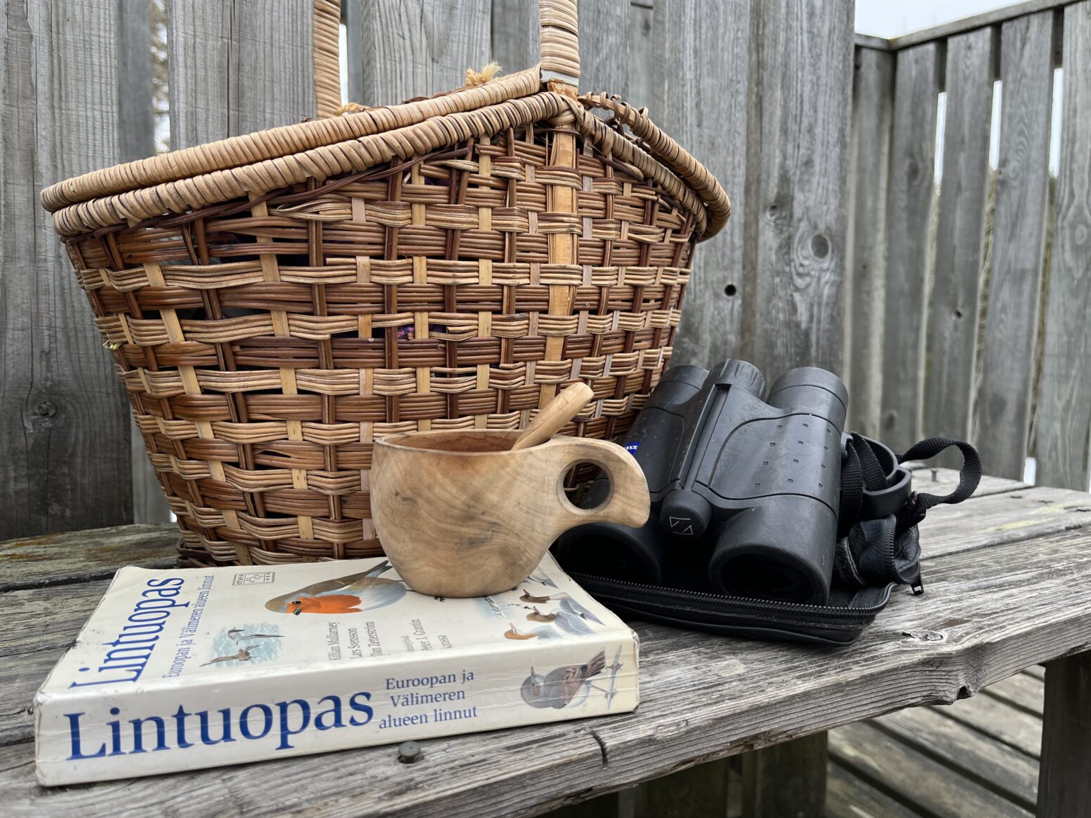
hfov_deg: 65.3
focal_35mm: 27
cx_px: 553
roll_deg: +0.8
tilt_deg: -6.2
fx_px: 851
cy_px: 397
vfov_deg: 51.4
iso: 50
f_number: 1.6
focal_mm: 5.1
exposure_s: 1/527
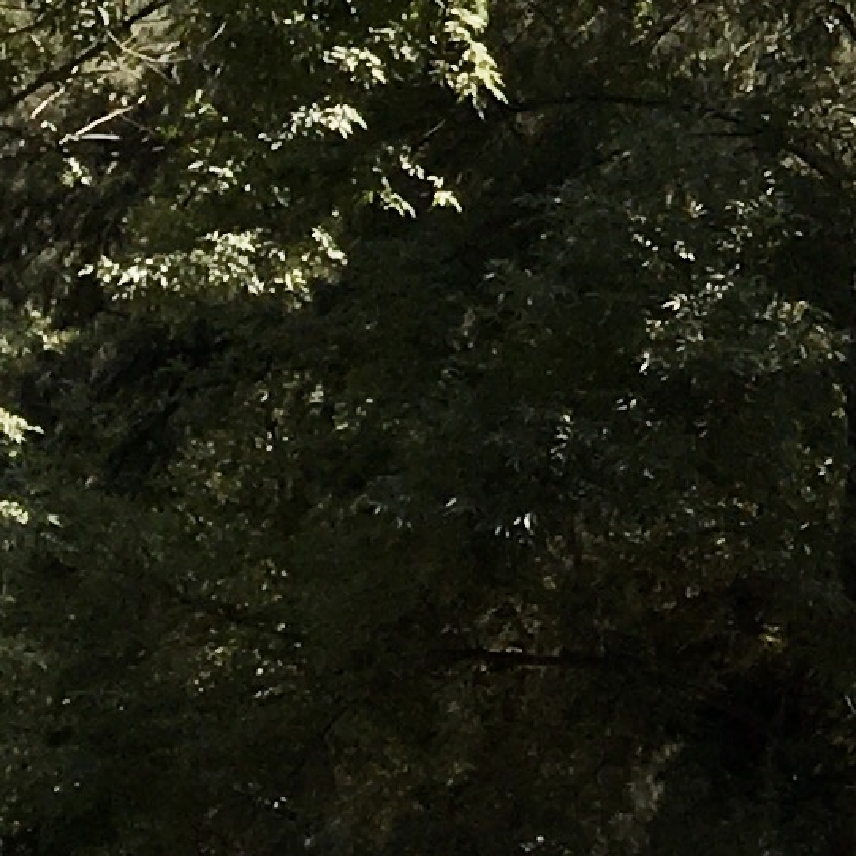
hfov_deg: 8.1
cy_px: -27
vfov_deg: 9.1
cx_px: 2380
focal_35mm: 191
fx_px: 5344
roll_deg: +0.8
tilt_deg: +15.3
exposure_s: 1/674
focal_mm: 4.15
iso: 25
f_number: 2.2
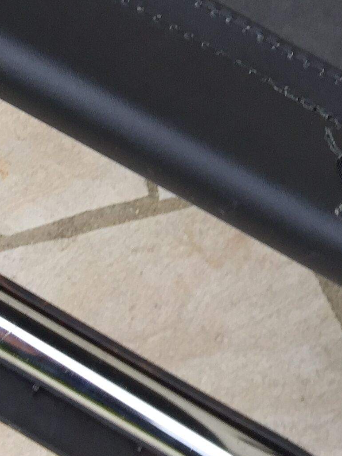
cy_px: -114
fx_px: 1212
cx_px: 266
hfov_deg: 16.0
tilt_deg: -46.4
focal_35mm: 92
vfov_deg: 19.8
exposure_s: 1/100
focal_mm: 4.15
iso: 50
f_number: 2.2
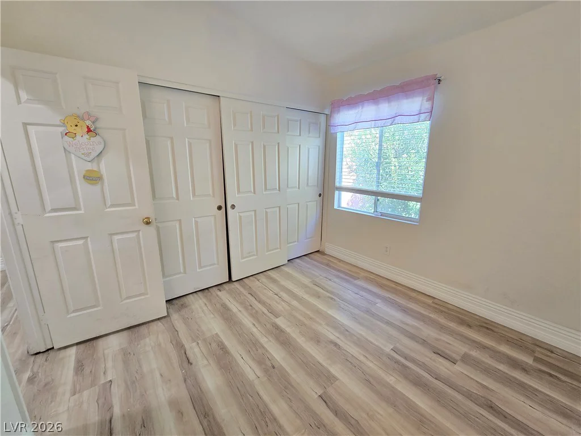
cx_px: 290
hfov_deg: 106.2
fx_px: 218
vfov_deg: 89.9
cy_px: 218
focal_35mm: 13
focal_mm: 2.2
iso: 160
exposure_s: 1/60
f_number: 2.2
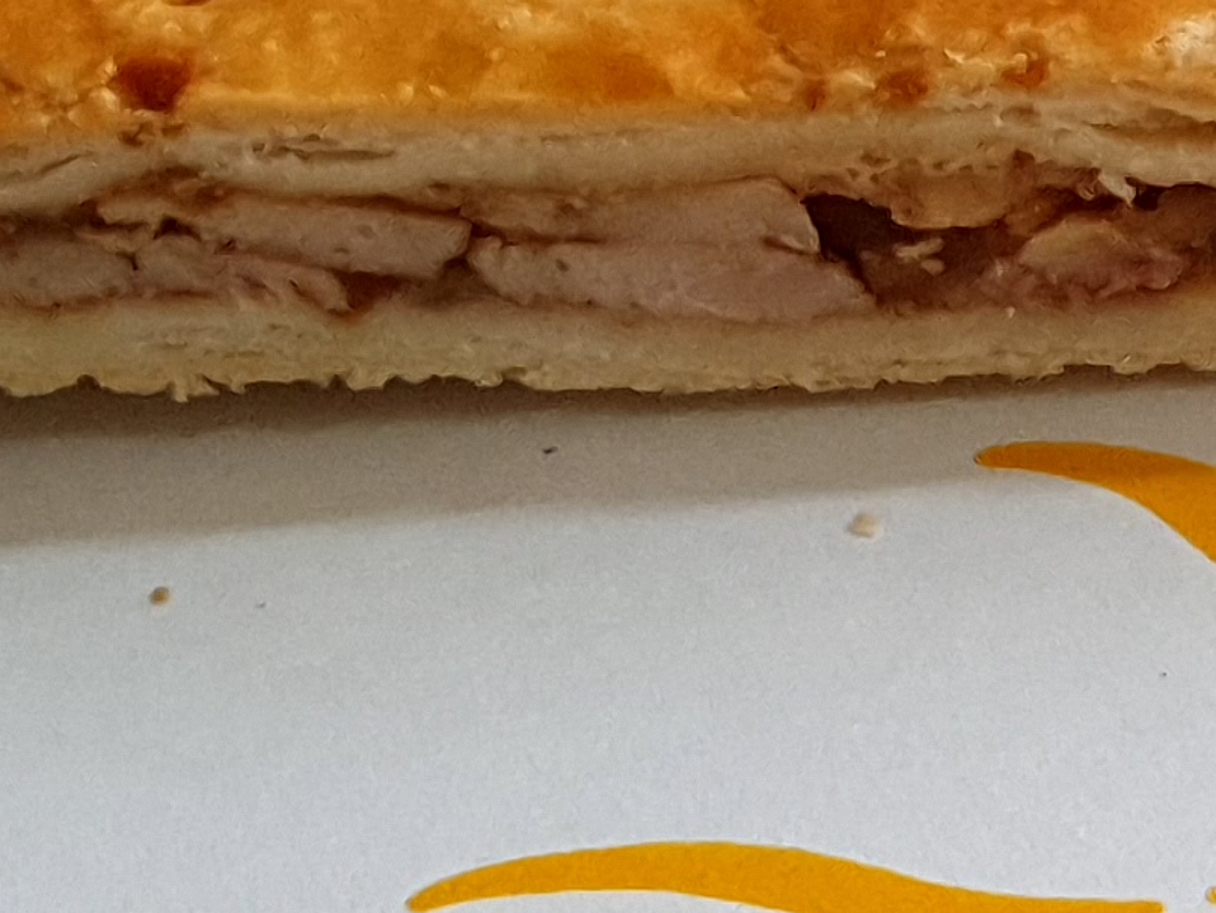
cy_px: 688
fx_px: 4568
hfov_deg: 13.4
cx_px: 2278
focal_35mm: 130
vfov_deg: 11.4
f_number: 1.5
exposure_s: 1/50
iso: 160
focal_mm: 4.32
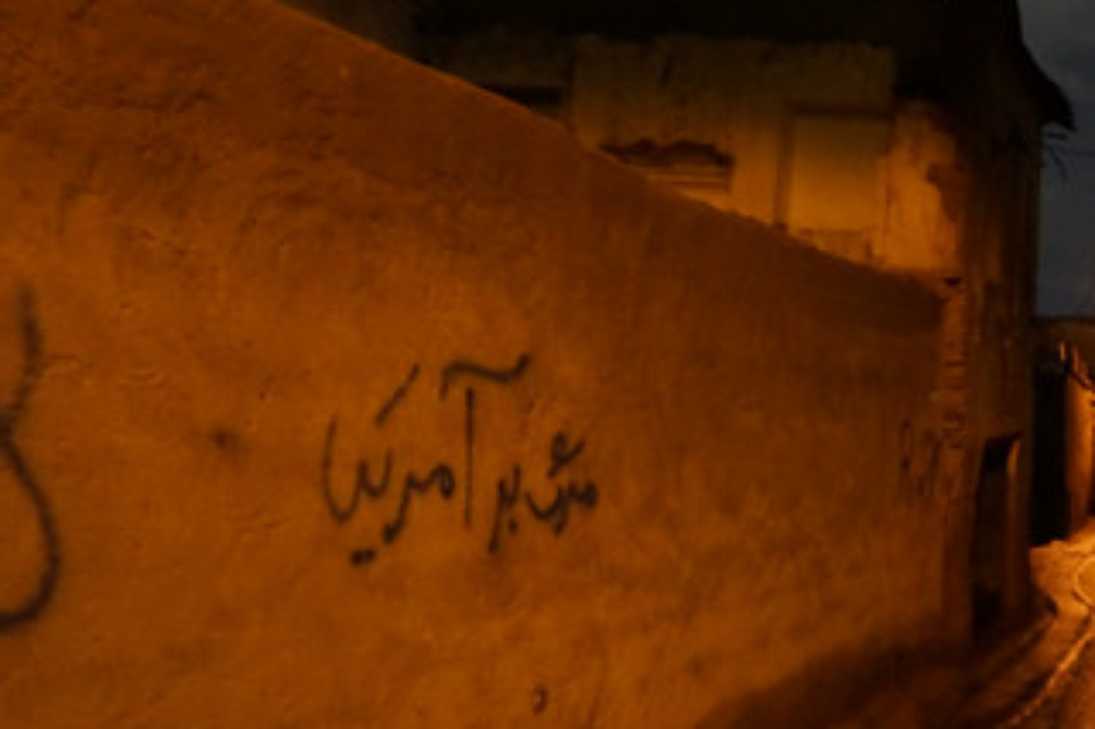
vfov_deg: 28.0
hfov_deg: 37.5
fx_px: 1459
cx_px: 1051
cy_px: 347
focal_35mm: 48
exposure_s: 1/15
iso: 3200
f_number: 3.5
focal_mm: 16
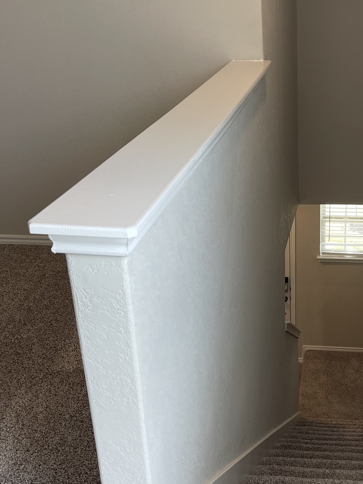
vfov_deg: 43.8
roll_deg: +1.1
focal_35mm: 43
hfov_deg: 32.5
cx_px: 297
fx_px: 601
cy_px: 258
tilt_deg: -26.4
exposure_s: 1/120
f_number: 1.6
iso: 64
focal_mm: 5.1
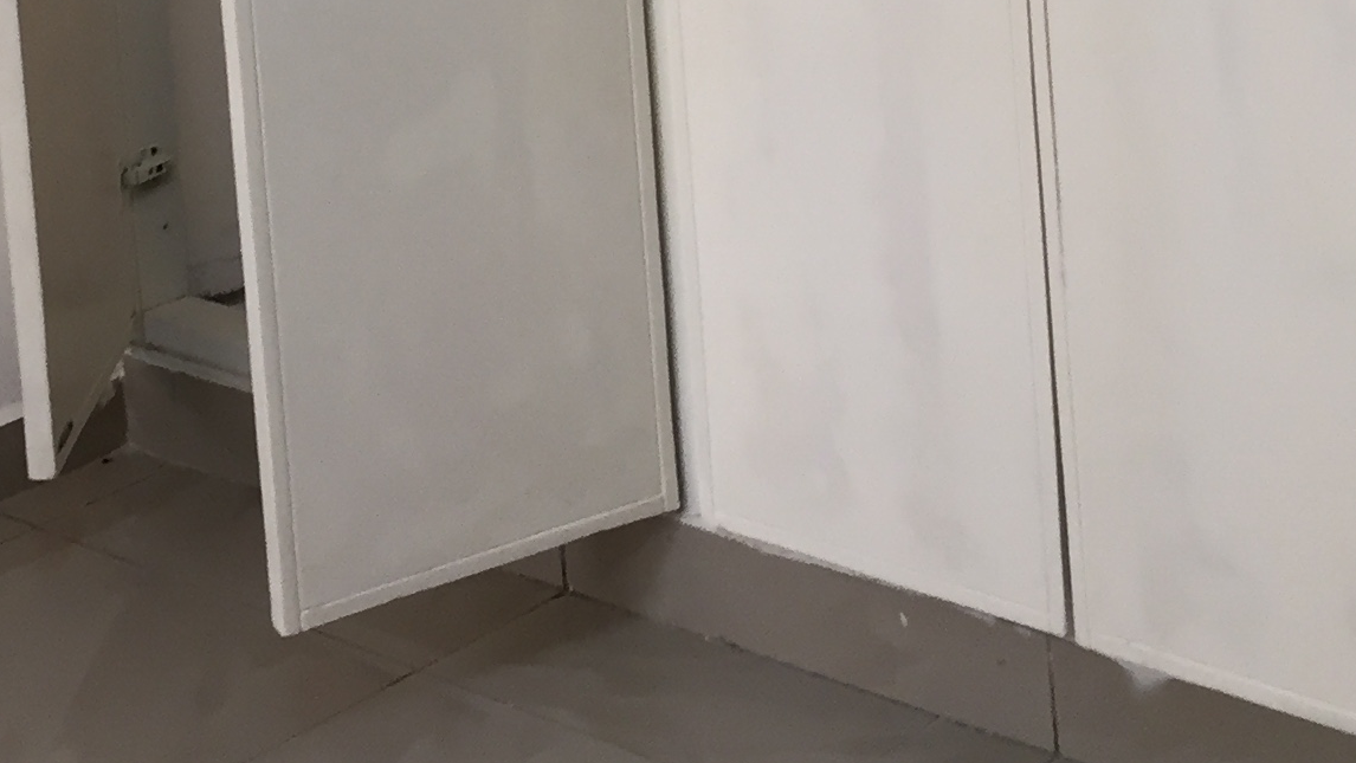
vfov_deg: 12.3
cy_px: -612
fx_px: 3236
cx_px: 616
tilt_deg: -5.1
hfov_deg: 23.7
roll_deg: +4.6
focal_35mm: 90
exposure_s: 1/33
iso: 32
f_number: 2.2
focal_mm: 4.15
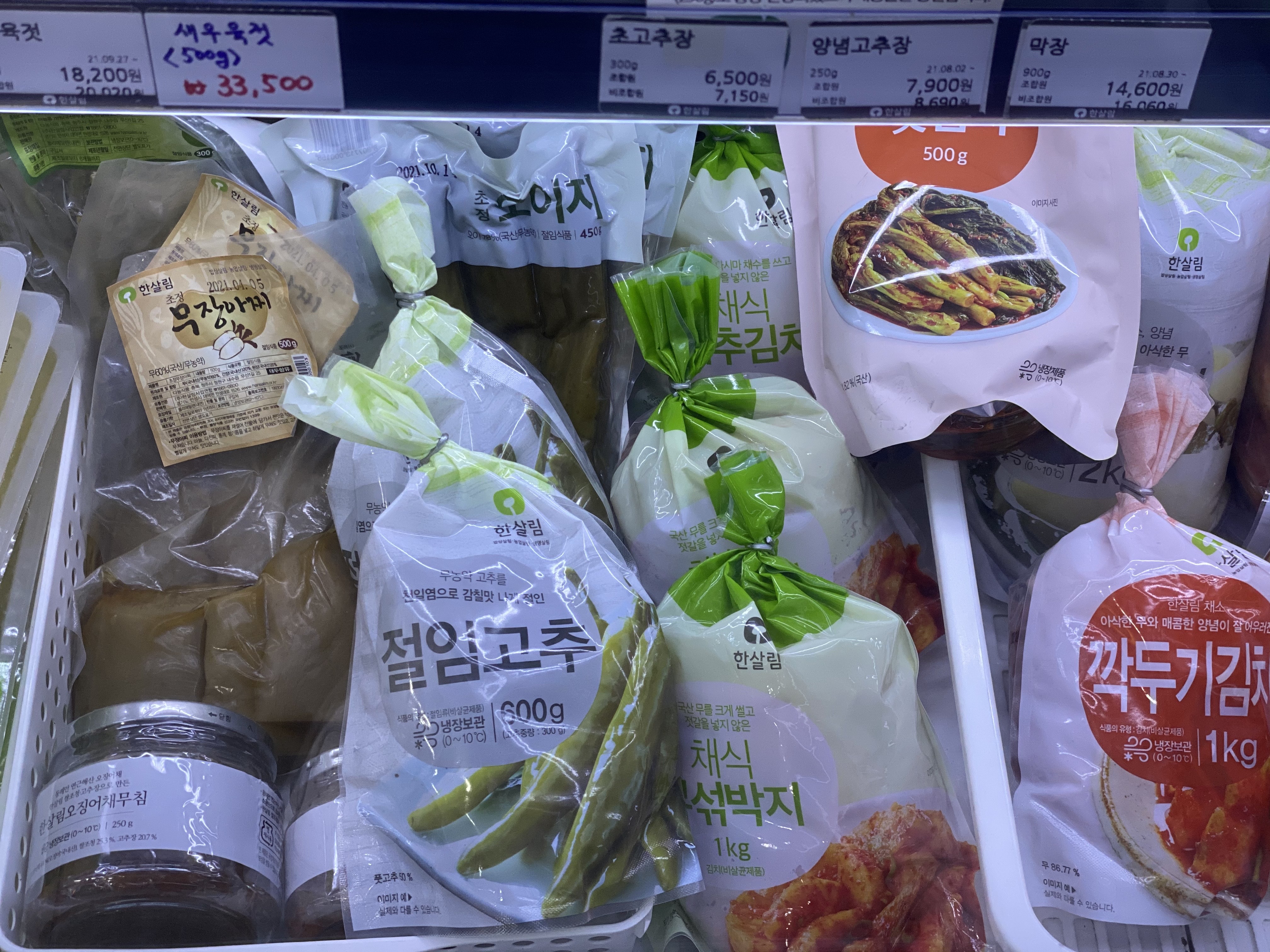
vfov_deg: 28.0
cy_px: 476
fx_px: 1908
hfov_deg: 36.8
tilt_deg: -55.6
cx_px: 635
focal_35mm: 52
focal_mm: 6
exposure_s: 1/120
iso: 125
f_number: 2
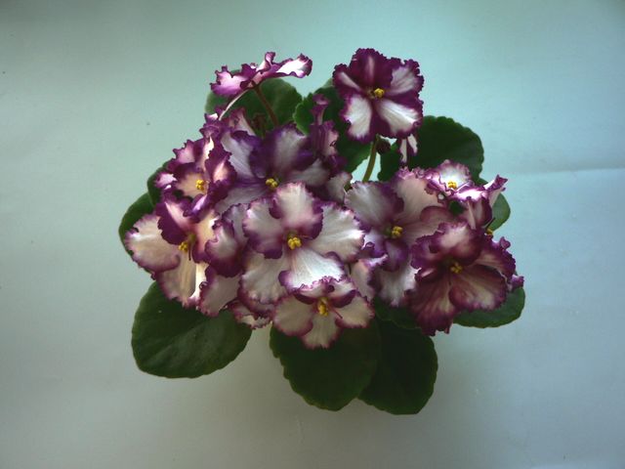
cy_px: 234
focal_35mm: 36
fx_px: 650
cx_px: 312
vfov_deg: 39.7
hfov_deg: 51.4
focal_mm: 6
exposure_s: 1/50
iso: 80
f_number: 2.8
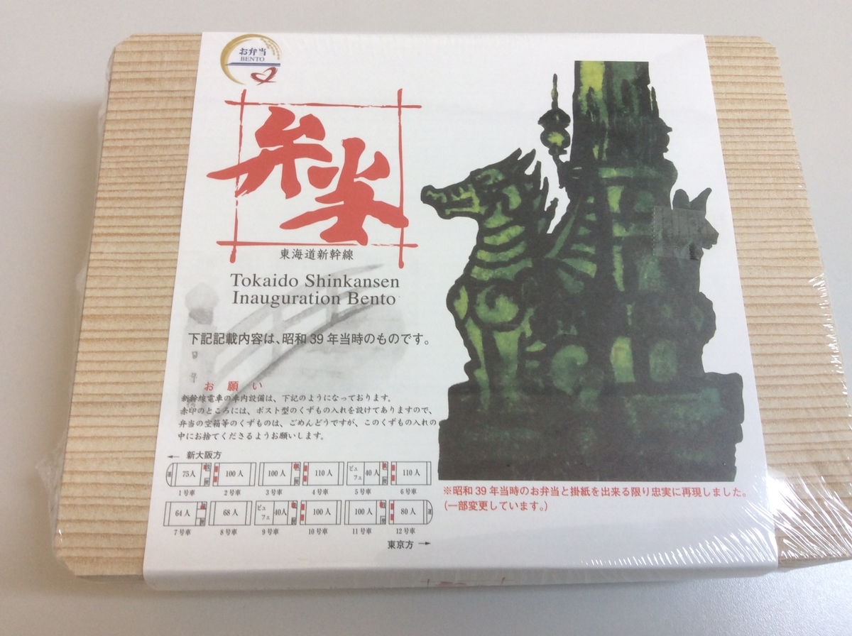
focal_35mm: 32
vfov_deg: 44.0
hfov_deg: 56.9
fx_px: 786
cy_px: 318
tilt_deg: -70.0
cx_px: 426
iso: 32
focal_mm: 3.3
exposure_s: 1/40
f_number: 2.4
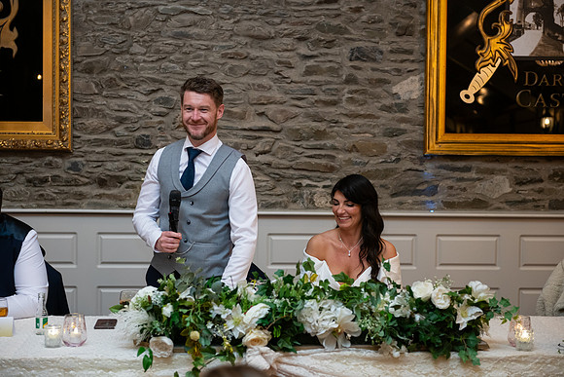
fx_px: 1097
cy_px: 188
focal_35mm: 70
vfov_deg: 19.5
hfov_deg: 28.8
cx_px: 282
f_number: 3.5
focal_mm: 70
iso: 800
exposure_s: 1/160
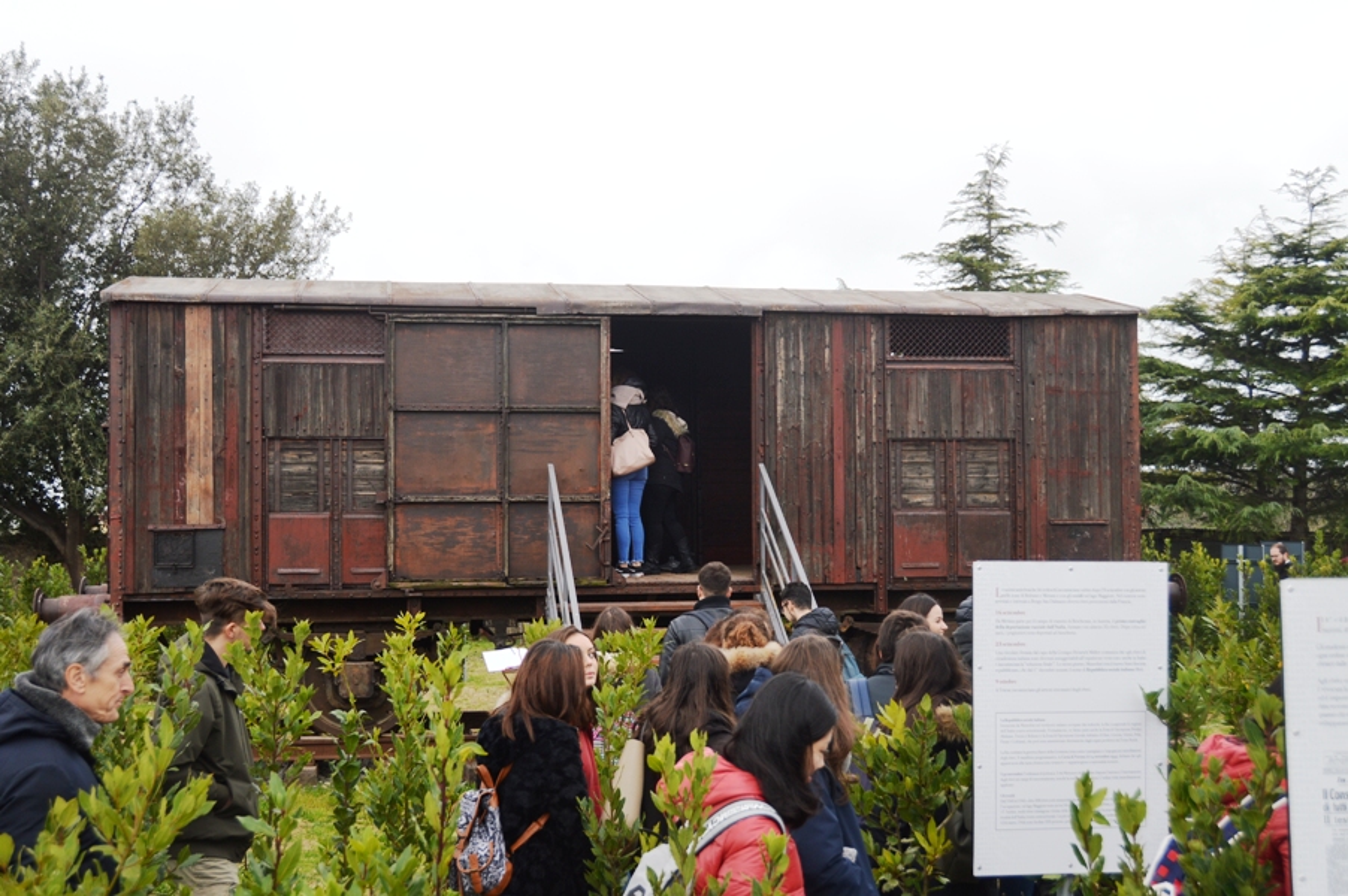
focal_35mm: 42
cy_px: 448
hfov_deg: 46.4
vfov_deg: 31.8
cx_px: 674
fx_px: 1571
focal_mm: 28
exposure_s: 1/200
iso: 180
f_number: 4
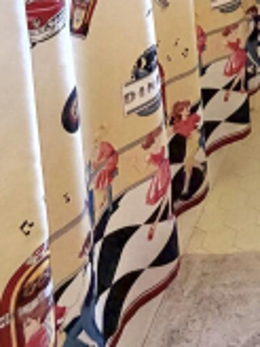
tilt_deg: -9.2
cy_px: -122
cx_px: 397
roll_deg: +0.8
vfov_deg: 27.3
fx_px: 571
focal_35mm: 57
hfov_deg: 21.3
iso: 320
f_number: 2.2
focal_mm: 2.22
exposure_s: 1/60
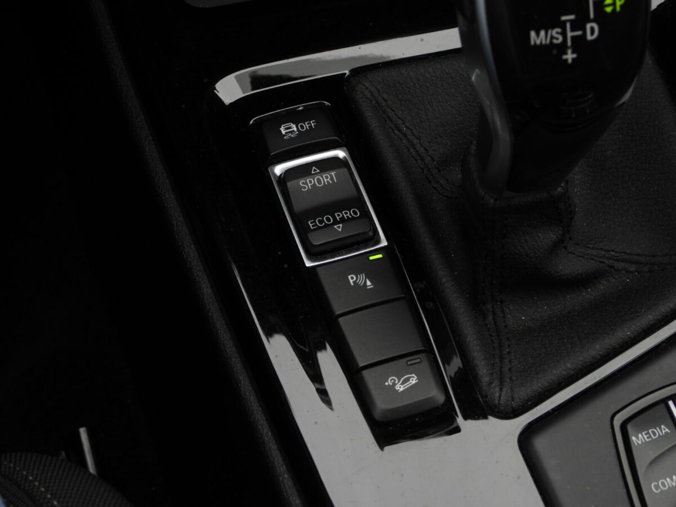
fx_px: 1660
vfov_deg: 17.4
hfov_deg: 23.0
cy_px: 254
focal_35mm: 85
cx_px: 338
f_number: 3.5
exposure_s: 1/125
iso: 100
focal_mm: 15.3
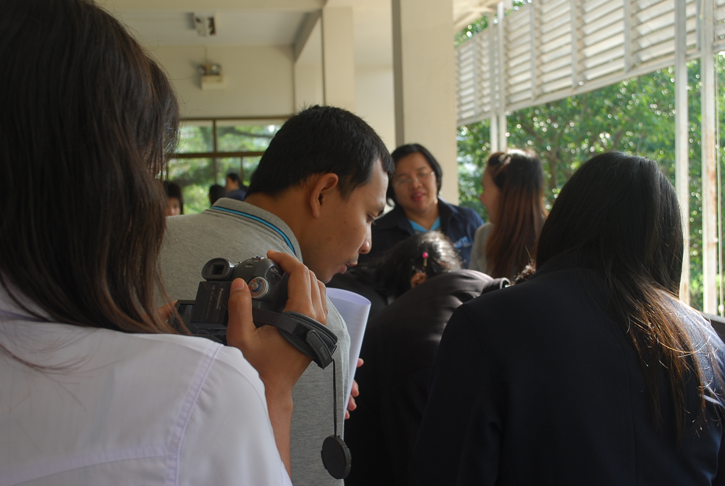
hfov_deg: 41.1
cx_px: 362
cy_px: 243
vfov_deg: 28.2
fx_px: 968
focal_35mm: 48
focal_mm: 32
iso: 200
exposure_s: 1/80
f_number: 7.1
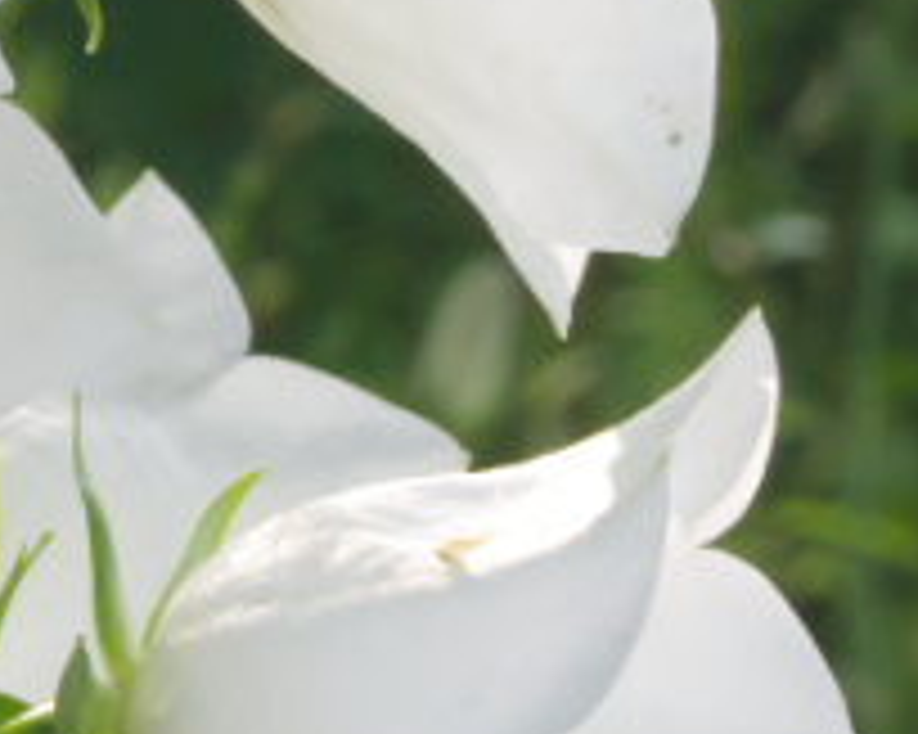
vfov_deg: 3.4
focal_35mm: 455
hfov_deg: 4.3
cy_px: -392
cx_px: -45
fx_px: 12349
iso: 1000
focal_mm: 55
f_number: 16
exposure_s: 1/100
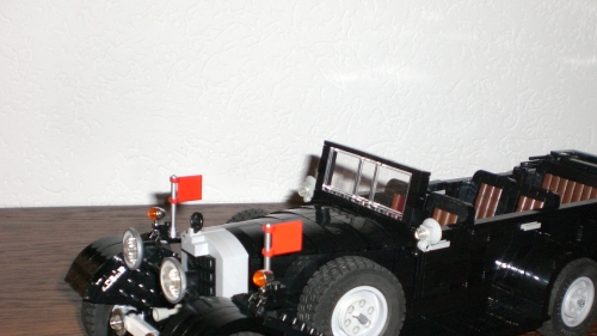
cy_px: 282
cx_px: 380
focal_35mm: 53
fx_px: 839
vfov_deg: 22.2
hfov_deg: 38.9
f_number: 3.1
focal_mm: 6.3
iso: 200
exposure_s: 1/60
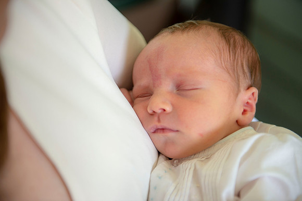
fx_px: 587
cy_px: 100
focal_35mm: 70
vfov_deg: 19.4
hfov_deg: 28.9
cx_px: 151
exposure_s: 1/160
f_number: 2.8
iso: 320
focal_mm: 70
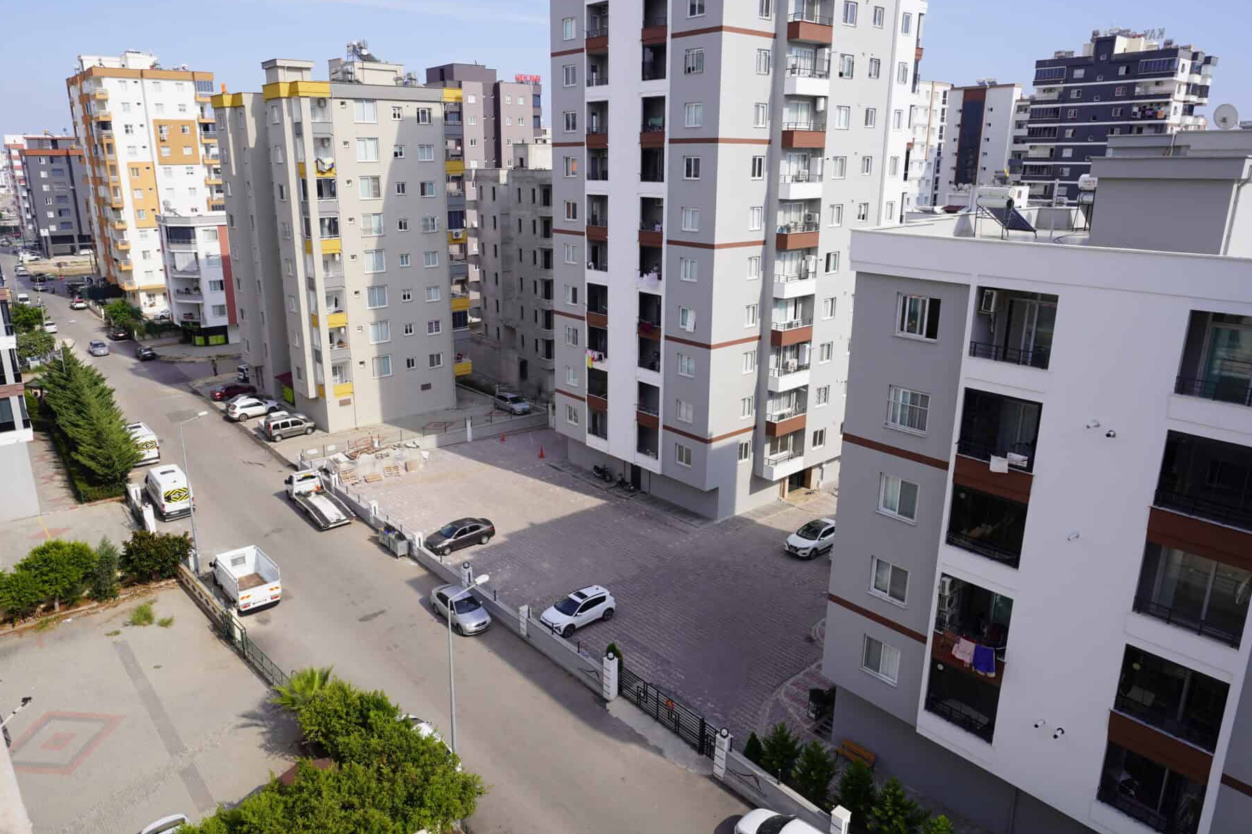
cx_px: 585
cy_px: 390
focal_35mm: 24
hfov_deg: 73.7
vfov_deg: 53.1
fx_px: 834
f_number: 9
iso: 100
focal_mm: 21
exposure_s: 1/160
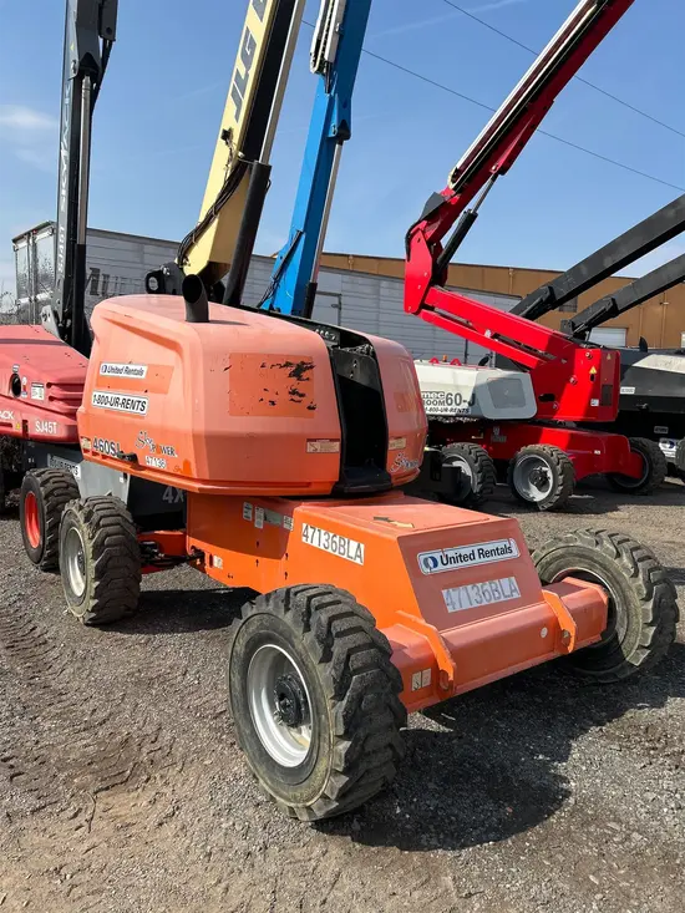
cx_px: 342
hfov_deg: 53.1
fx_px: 686
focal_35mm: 26
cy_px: 456
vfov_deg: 67.3
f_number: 1.5
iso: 50
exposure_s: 1/3968
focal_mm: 5.7
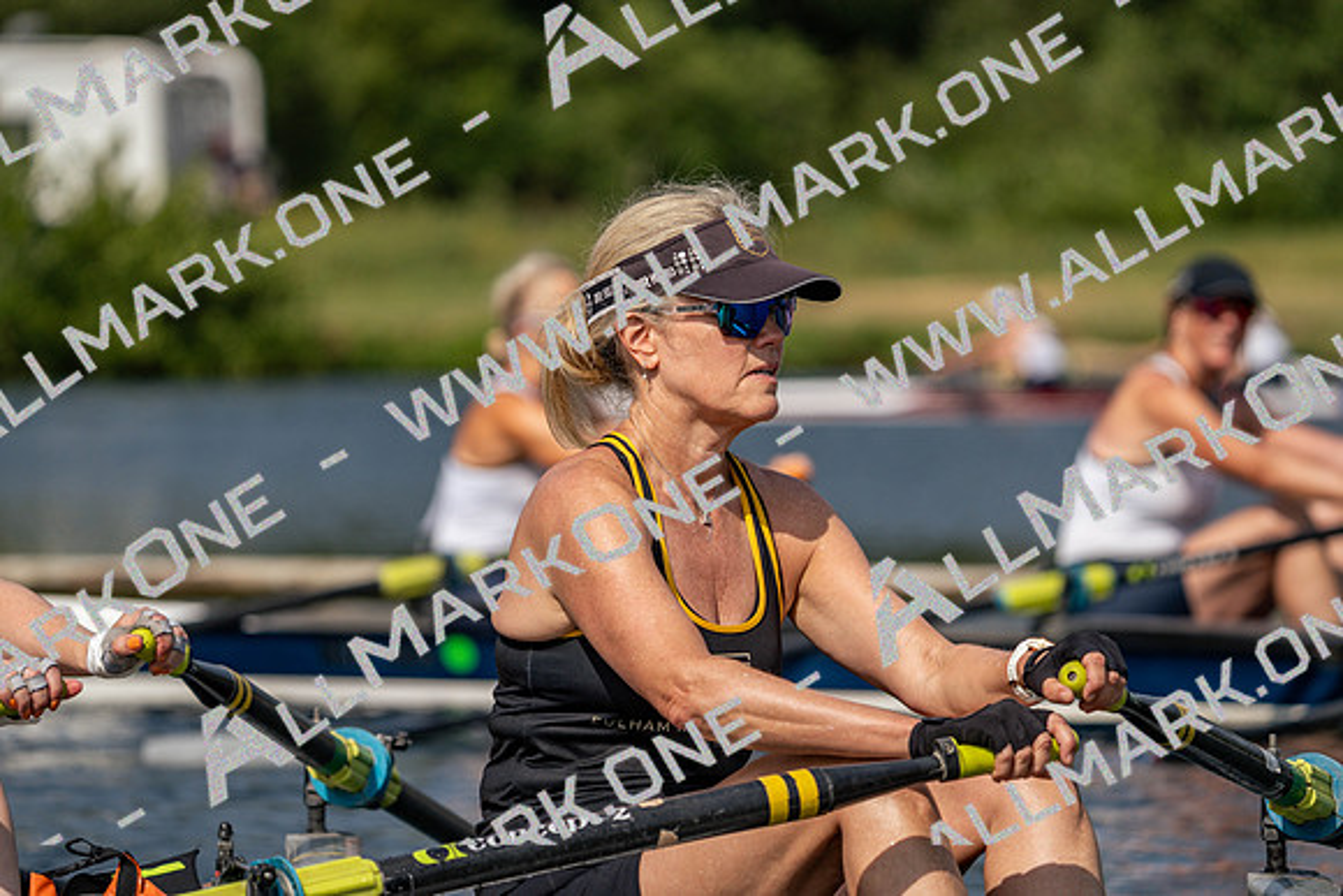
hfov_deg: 7.3
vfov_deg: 4.9
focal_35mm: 282
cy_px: 448
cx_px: 672
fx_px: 10522
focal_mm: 282
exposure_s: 1/1600
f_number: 6.3
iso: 160
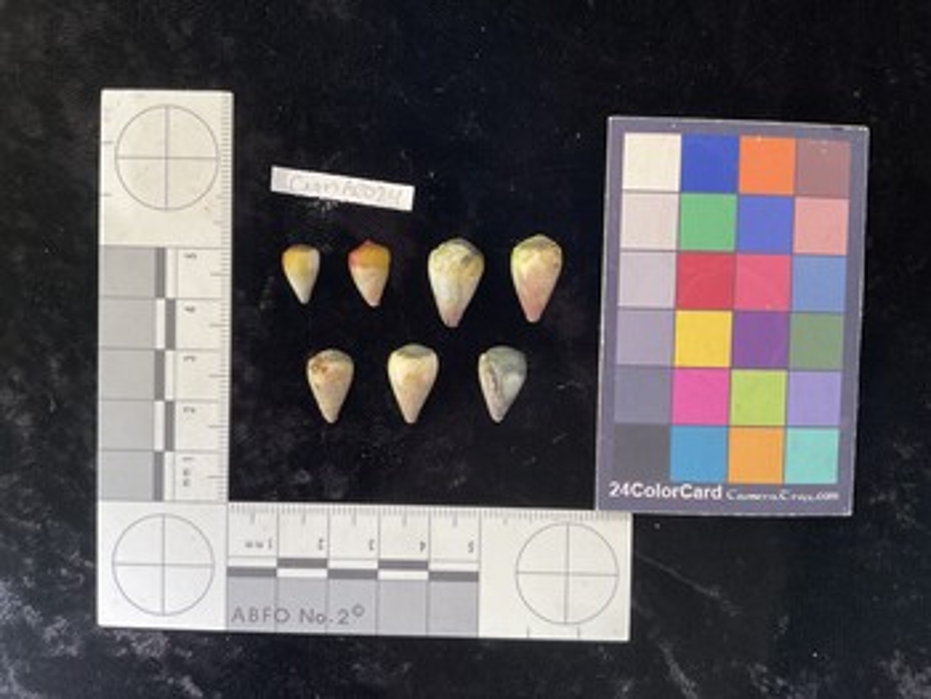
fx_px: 780
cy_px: 350
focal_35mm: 29
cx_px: 466
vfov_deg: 48.3
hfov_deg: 61.6
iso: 64
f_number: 1.8
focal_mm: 3
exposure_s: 1/120
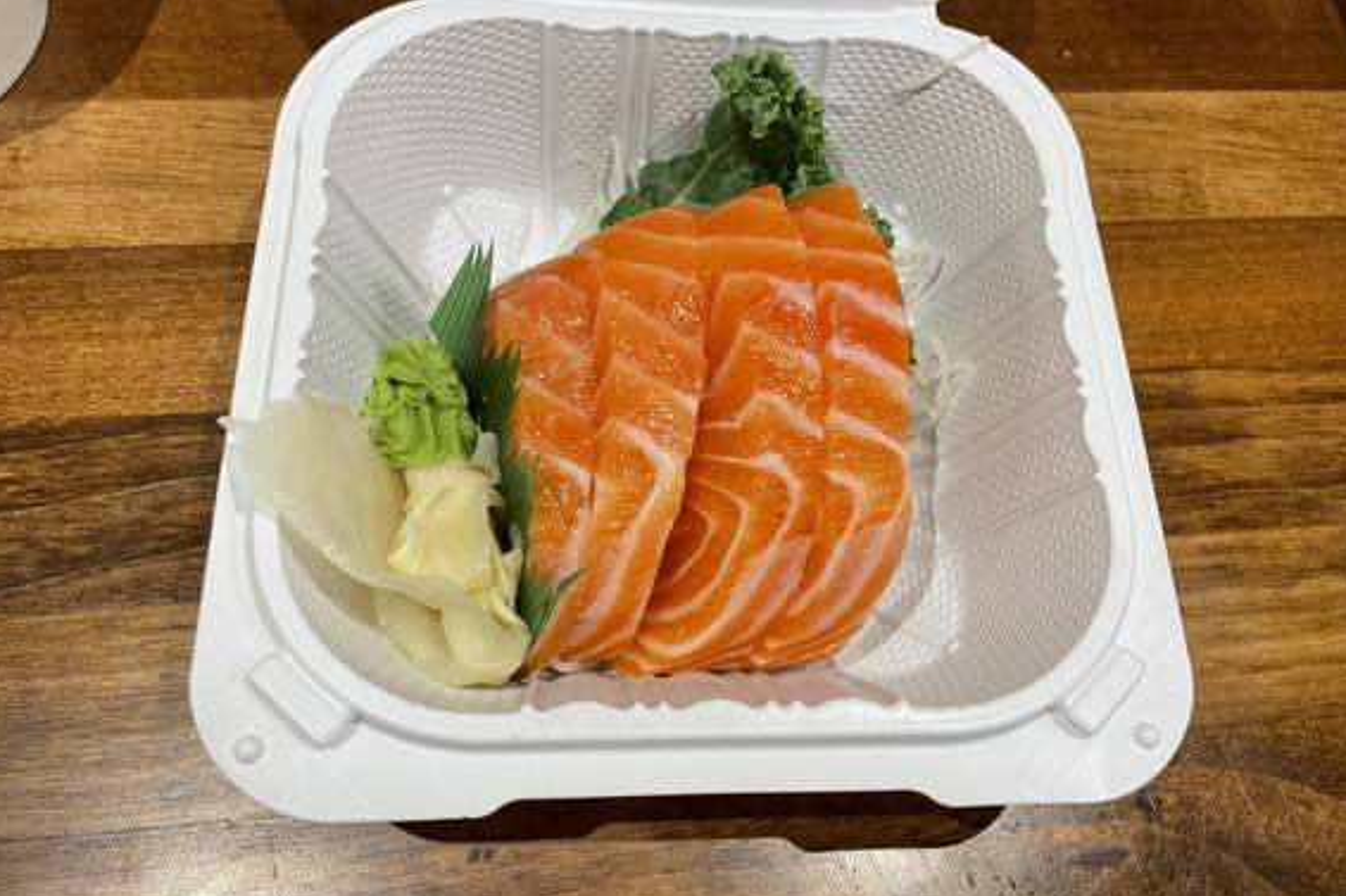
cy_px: 444
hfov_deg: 65.5
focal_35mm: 28
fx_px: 1047
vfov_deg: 46.4
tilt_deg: -65.5
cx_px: 685
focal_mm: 4.2
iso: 64
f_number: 1.6
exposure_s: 1/60
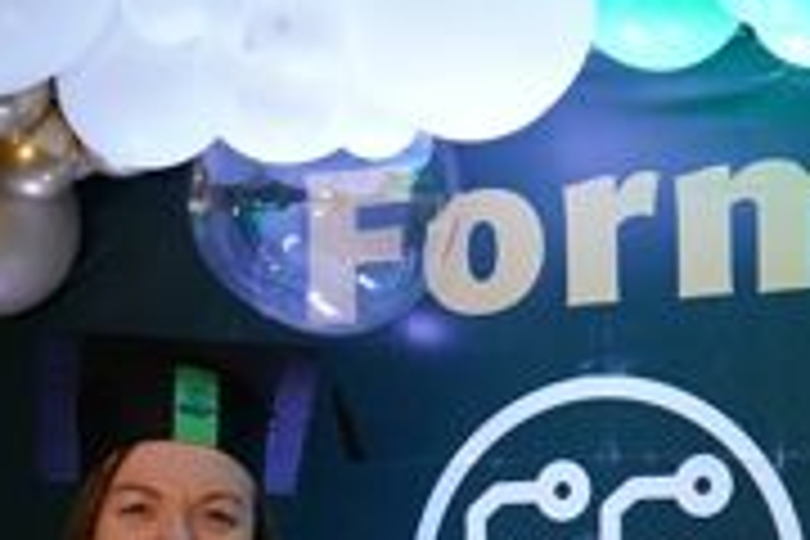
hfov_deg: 20.3
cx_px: 536
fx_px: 2250
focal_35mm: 100
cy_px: 720
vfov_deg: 13.2
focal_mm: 30
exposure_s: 1/160
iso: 1600
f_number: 4
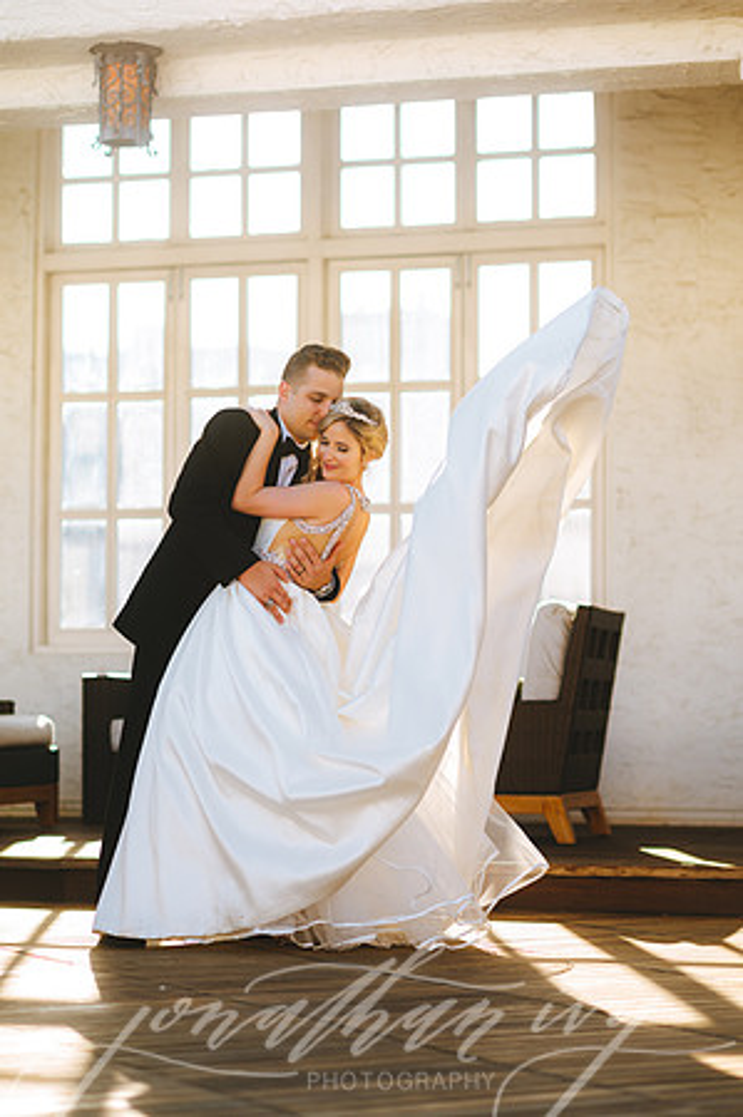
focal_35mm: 85
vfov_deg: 23.9
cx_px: 372
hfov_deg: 16.0
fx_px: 2637
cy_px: 558
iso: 64
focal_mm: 85
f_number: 2.2
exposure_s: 1/800
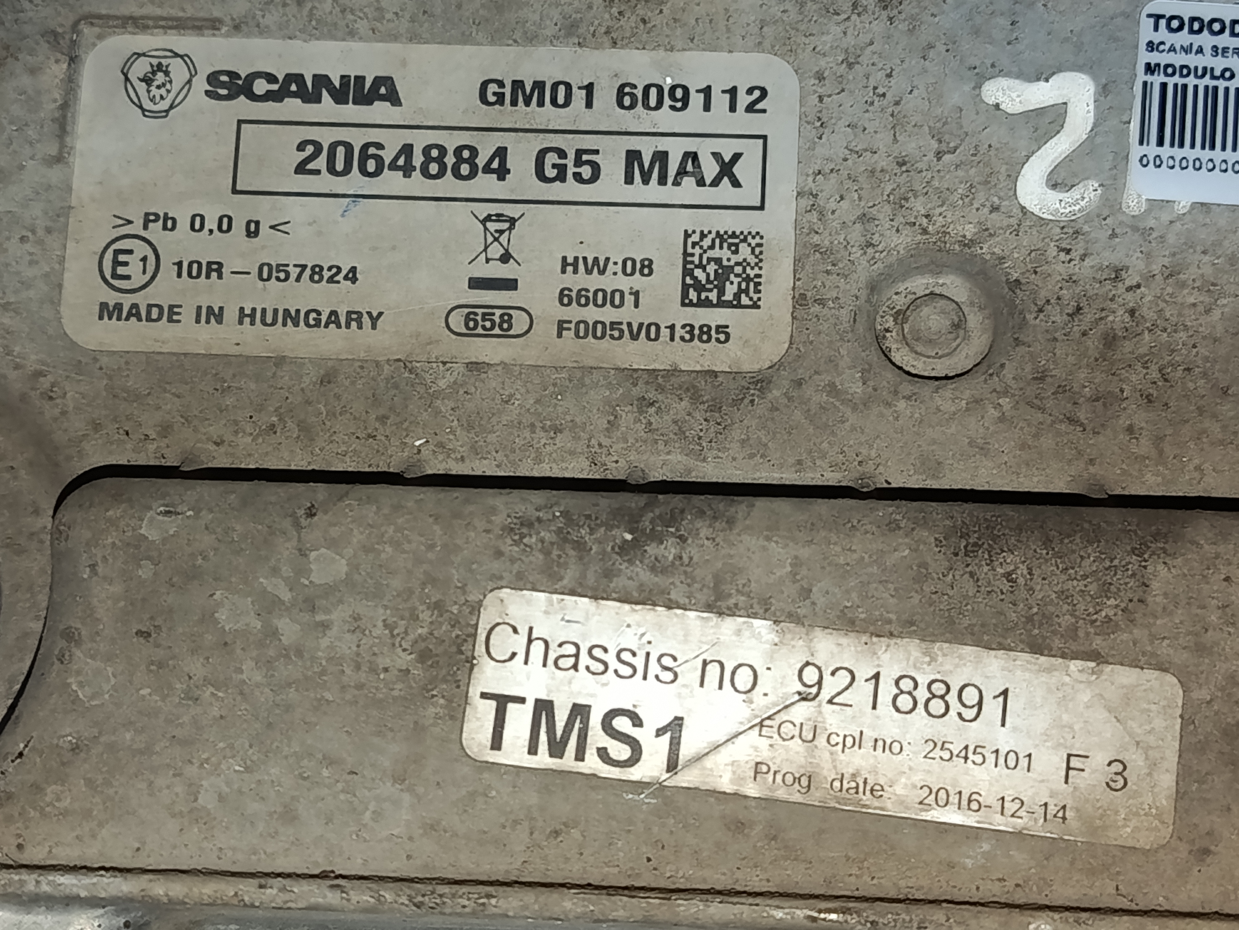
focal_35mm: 64
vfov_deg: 22.9
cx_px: 620
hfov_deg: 30.3
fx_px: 2291
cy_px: 465
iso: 654
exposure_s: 1/50
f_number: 1.7
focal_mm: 5.24
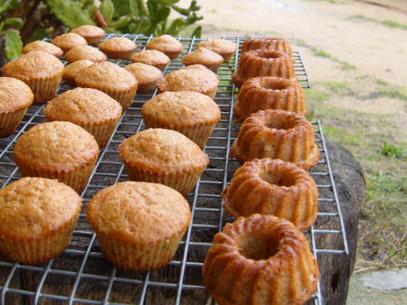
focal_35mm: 51
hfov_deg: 37.1
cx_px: 134
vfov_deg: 28.5
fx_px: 599
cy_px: 132
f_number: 2.8
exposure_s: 1/45
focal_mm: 7.4
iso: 80
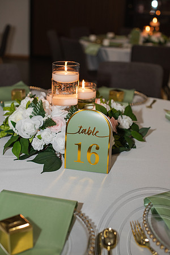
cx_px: 85
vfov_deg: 39.6
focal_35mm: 50
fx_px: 354
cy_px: 128
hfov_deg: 27.0
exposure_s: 1/200
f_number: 3.2
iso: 800
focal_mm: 50
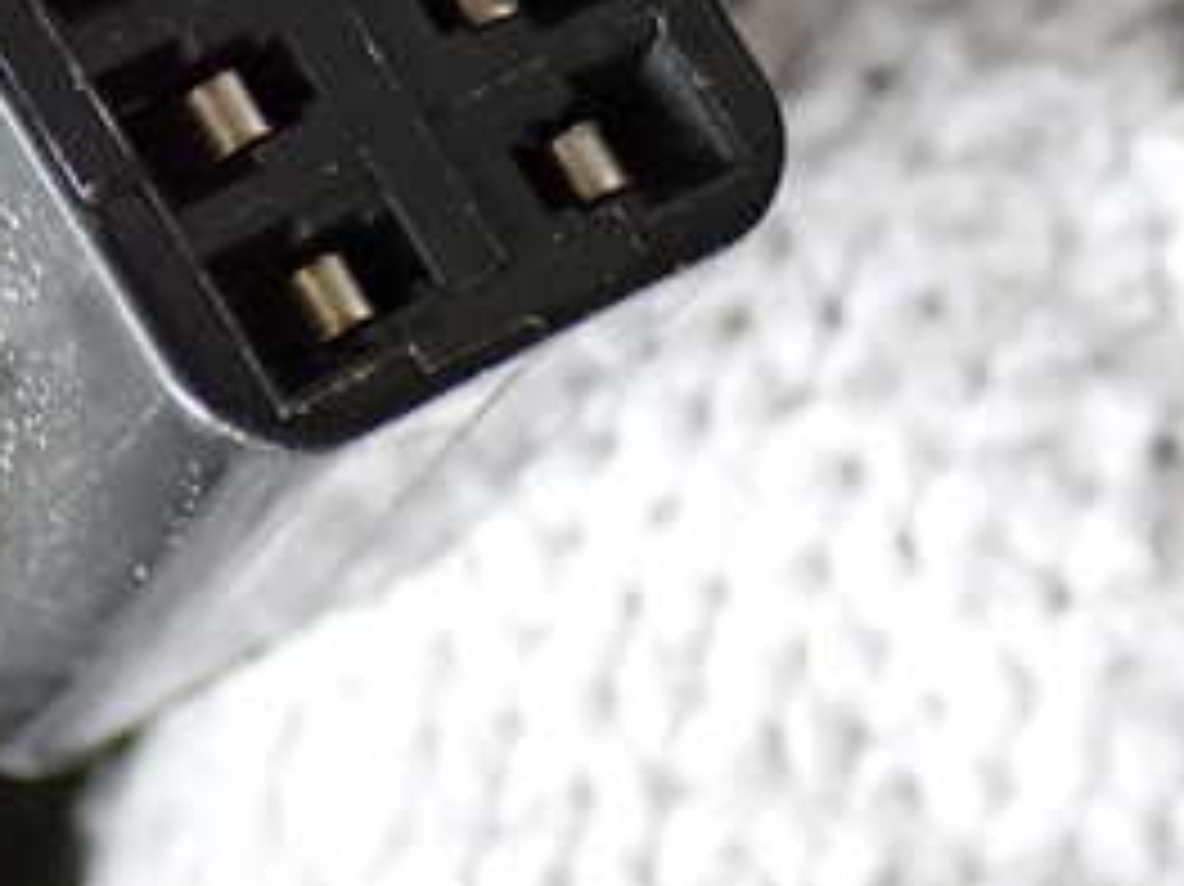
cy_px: 22
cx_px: 140
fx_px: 5538
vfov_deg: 9.1
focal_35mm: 162
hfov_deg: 12.1
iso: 500
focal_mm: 12.73
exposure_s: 1/60
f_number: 3.9
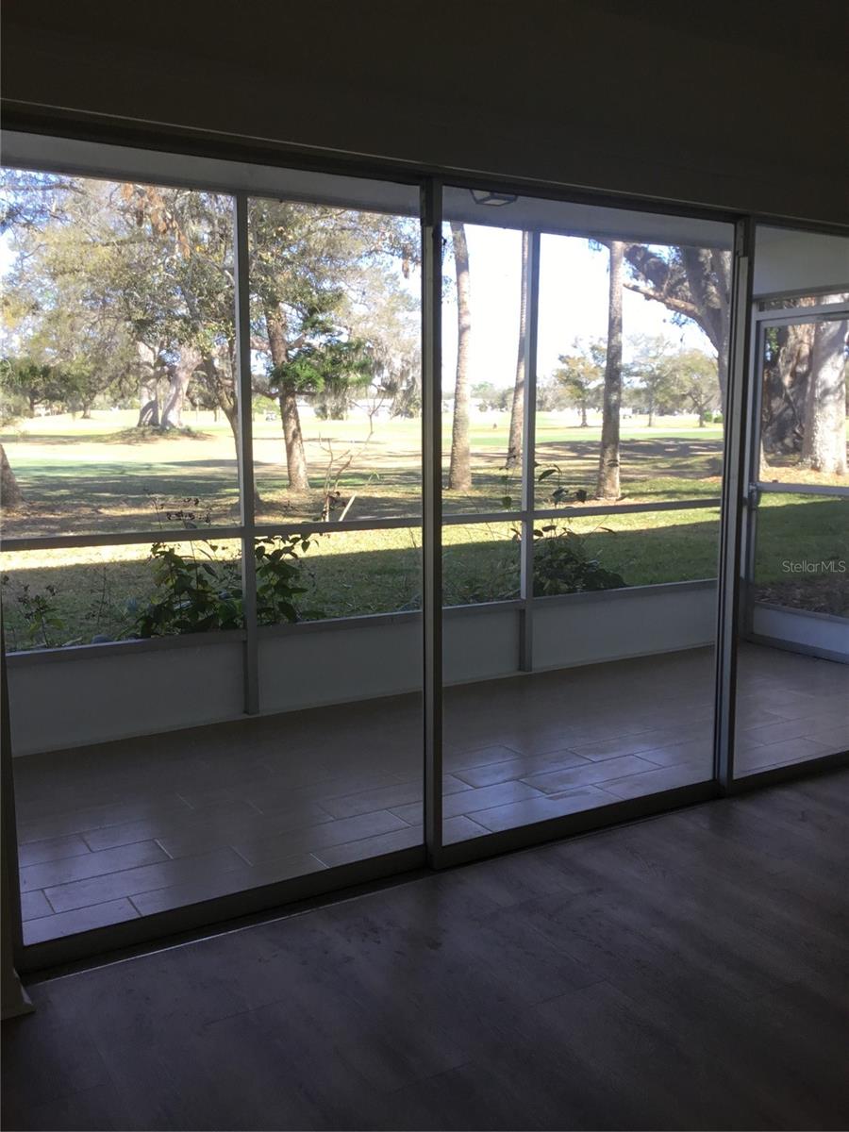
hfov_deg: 45.4
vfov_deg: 58.4
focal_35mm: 31
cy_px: 566
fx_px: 1014
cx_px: 424
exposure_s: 1/120
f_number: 2.4
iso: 25
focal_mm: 3.3
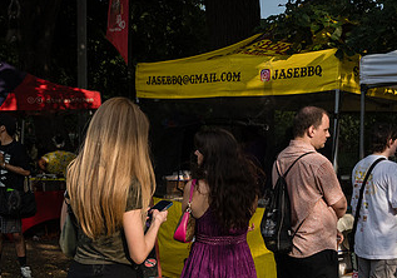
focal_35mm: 68
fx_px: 762
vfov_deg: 20.5
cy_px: 214
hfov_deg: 28.6
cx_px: 316
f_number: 5
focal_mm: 32
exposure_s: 1/4000
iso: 1000
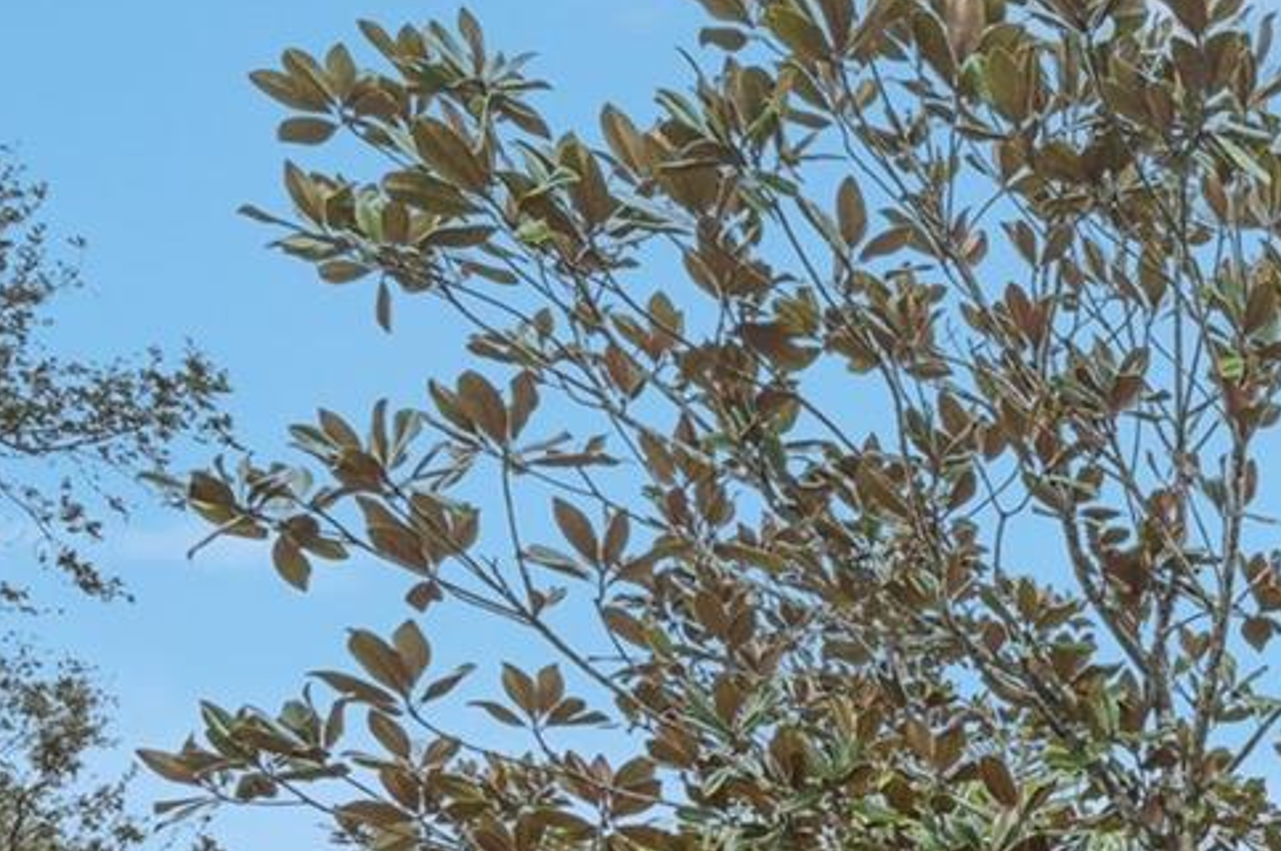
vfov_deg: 20.7
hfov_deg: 24.4
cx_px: 2095
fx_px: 1943
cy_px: 1311
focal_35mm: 55
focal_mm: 16.5
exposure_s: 1/500
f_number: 8
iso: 400
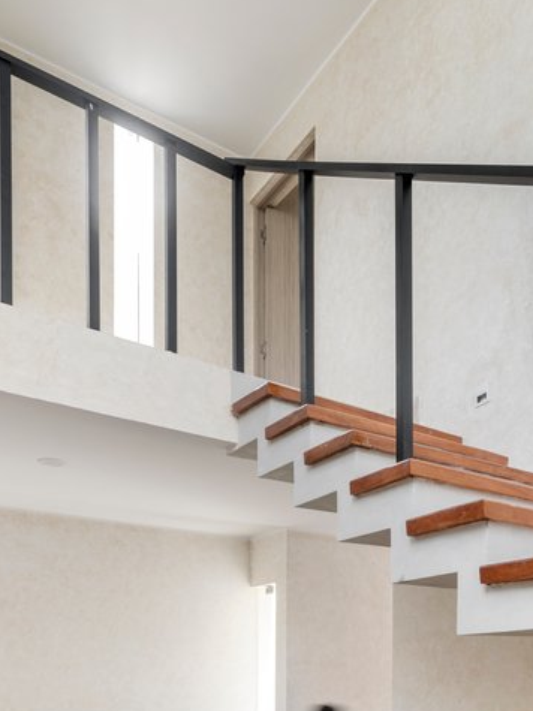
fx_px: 698
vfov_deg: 47.1
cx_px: 370
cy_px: 672
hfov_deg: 41.1
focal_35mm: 34
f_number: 11
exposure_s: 1/6
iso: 160
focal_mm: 14
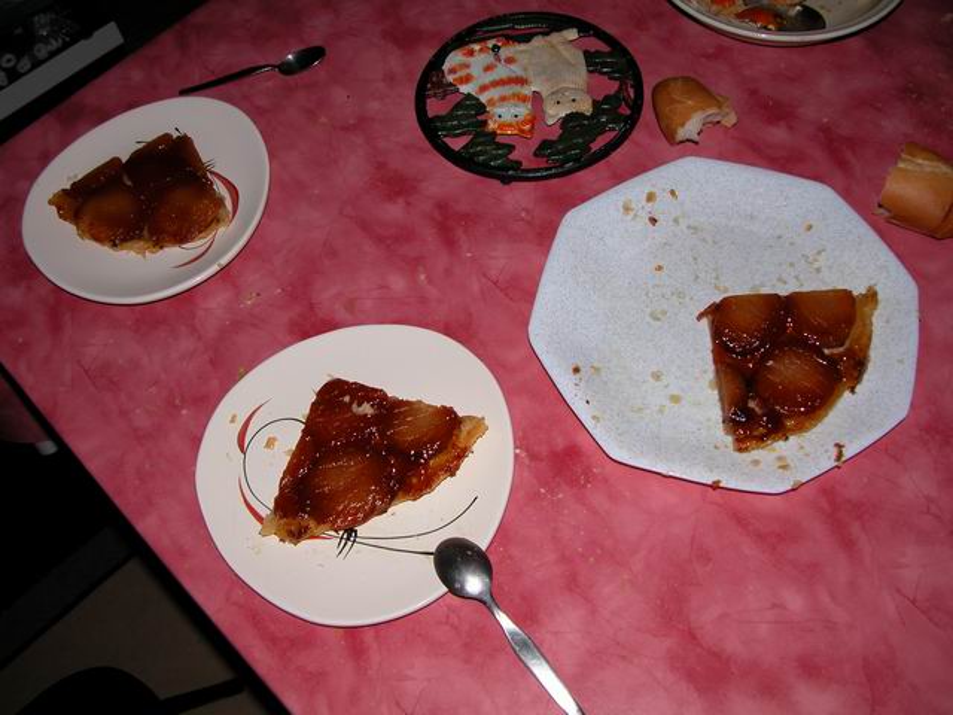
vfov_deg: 40.7
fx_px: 964
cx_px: 476
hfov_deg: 52.6
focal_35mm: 35
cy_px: 358
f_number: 2.8
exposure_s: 1/60
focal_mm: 8.9
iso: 100
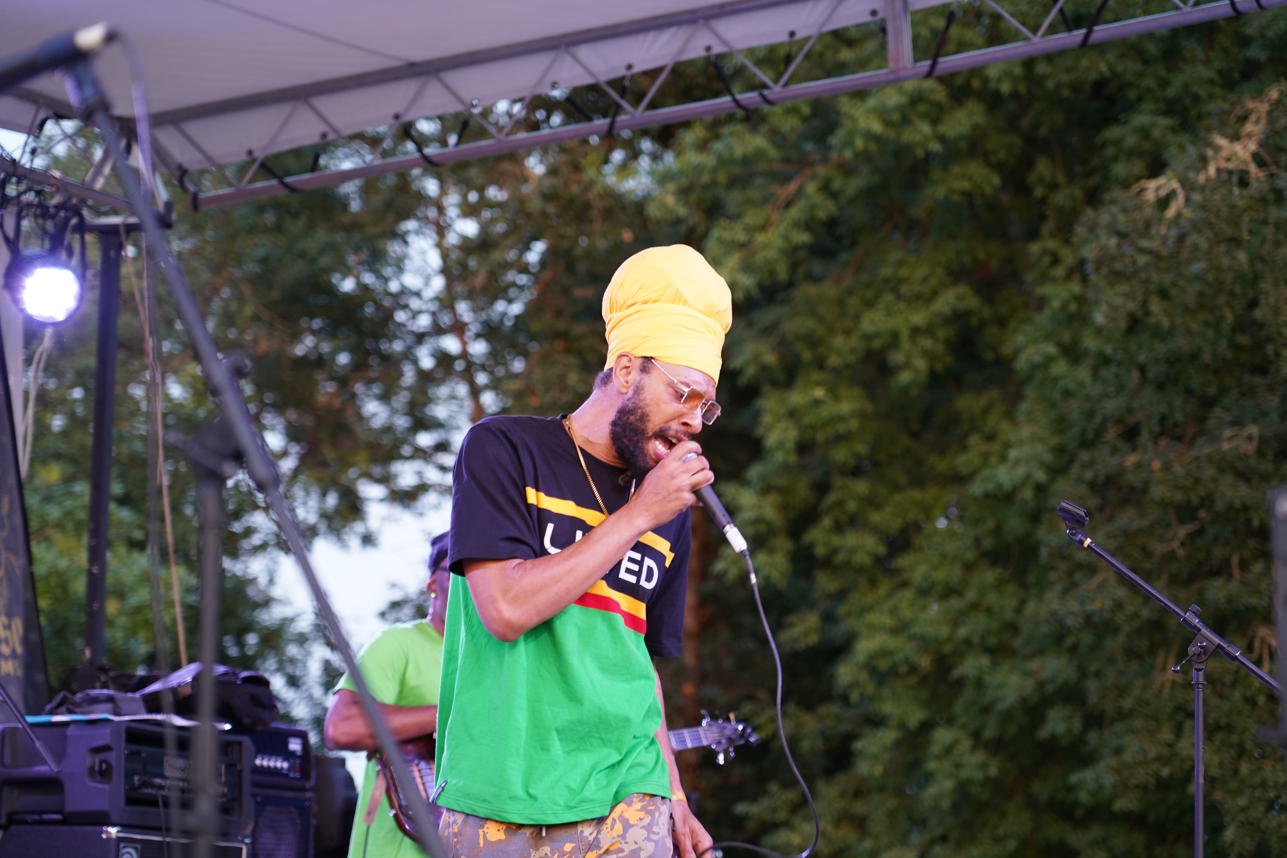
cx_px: 644
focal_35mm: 105
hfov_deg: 19.5
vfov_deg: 13.0
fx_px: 3753
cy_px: 429
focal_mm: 105
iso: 1000
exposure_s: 1/160
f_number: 4
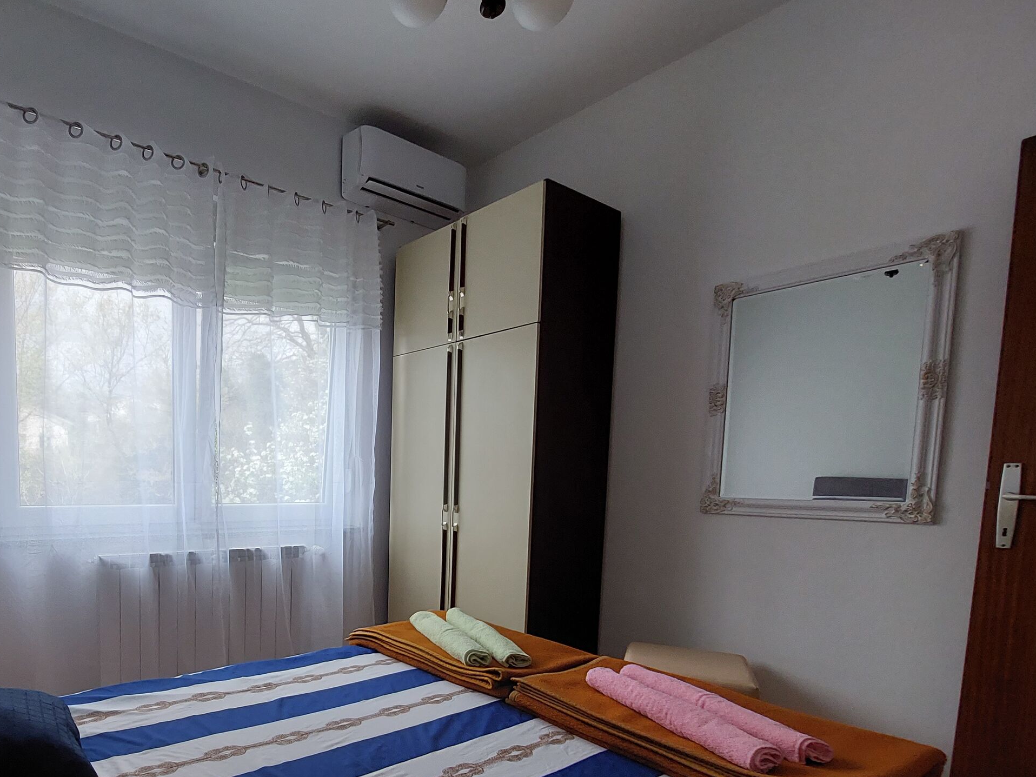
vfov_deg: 66.5
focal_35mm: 19
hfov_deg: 80.9
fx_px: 569
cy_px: 530
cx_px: 319
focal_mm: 1.74
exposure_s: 1/160
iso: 50
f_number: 2.2
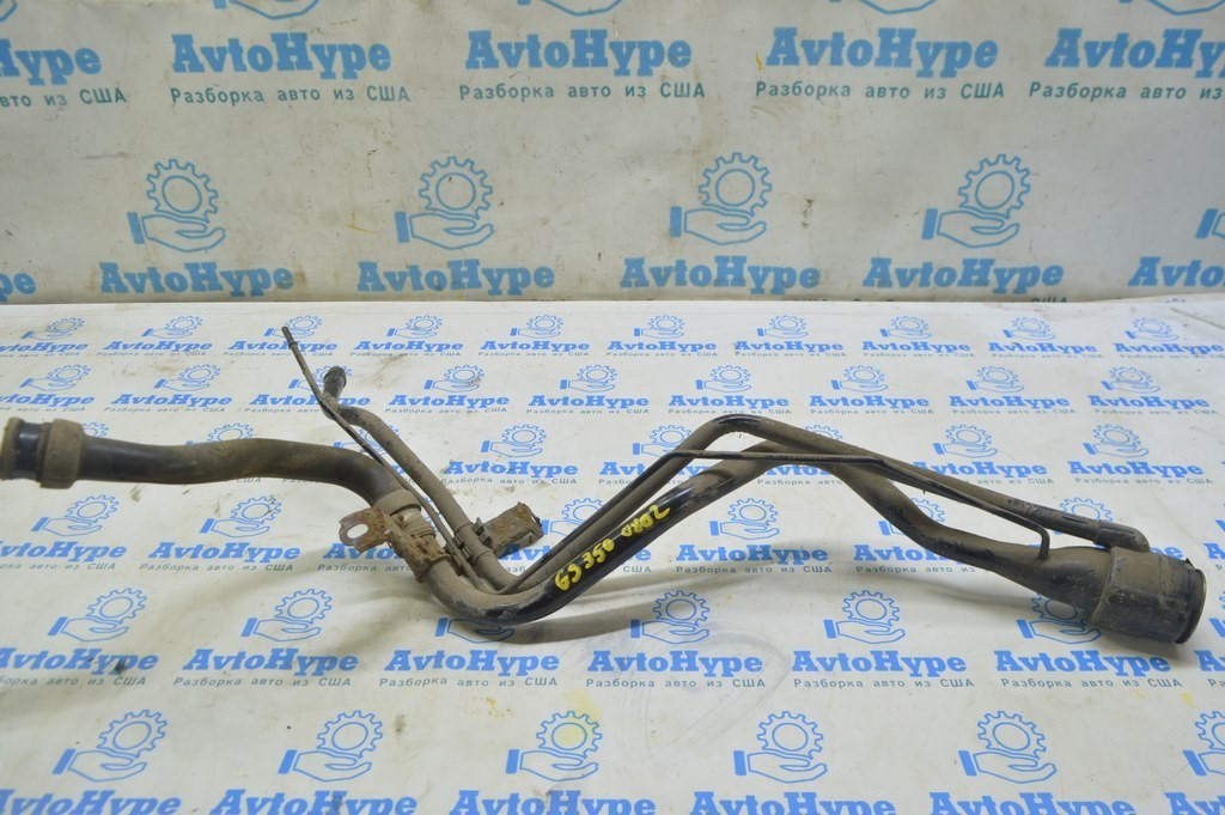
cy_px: 408
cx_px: 612
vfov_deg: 47.9
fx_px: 918
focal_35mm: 27
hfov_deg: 67.4
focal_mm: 18
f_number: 5.6
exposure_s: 1/20
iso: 400
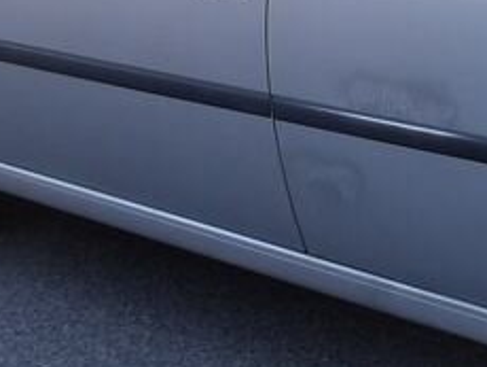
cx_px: 678
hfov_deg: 15.4
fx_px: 1690
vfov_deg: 12.3
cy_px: 21
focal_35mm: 120
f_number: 3
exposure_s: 1/235
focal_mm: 4.9
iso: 100
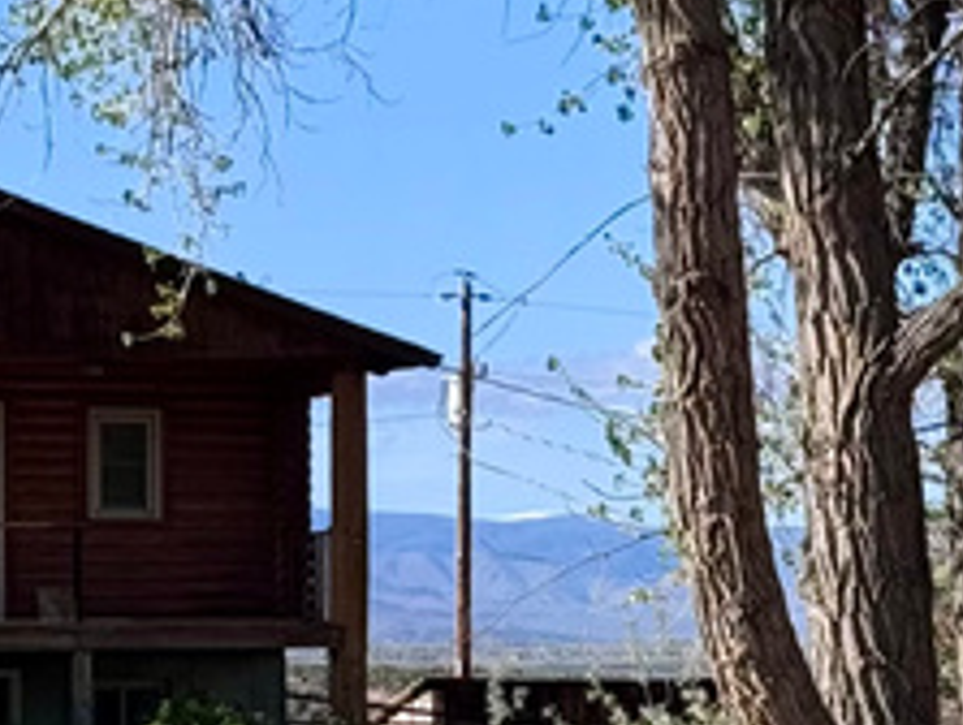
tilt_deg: +2.4
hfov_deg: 8.9
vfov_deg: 6.8
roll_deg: +1.1
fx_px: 6130
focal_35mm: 220
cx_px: 998
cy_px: 380
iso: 64
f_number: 1.78
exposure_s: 1/2959
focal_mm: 6.76
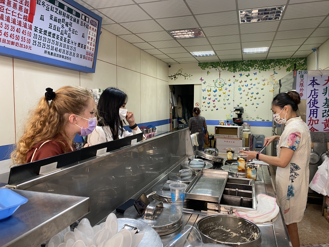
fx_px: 247
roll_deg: -0.1
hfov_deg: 67.3
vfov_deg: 53.1
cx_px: 164
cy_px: 124
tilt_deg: -3.2
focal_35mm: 26
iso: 100
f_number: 1.8
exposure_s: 1/60
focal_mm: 4.25
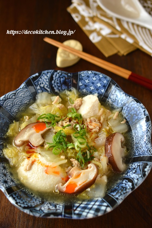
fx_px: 381
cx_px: 76
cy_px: 114
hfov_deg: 22.6
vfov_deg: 33.4
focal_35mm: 60
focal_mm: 40
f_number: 4
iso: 100
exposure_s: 1/60
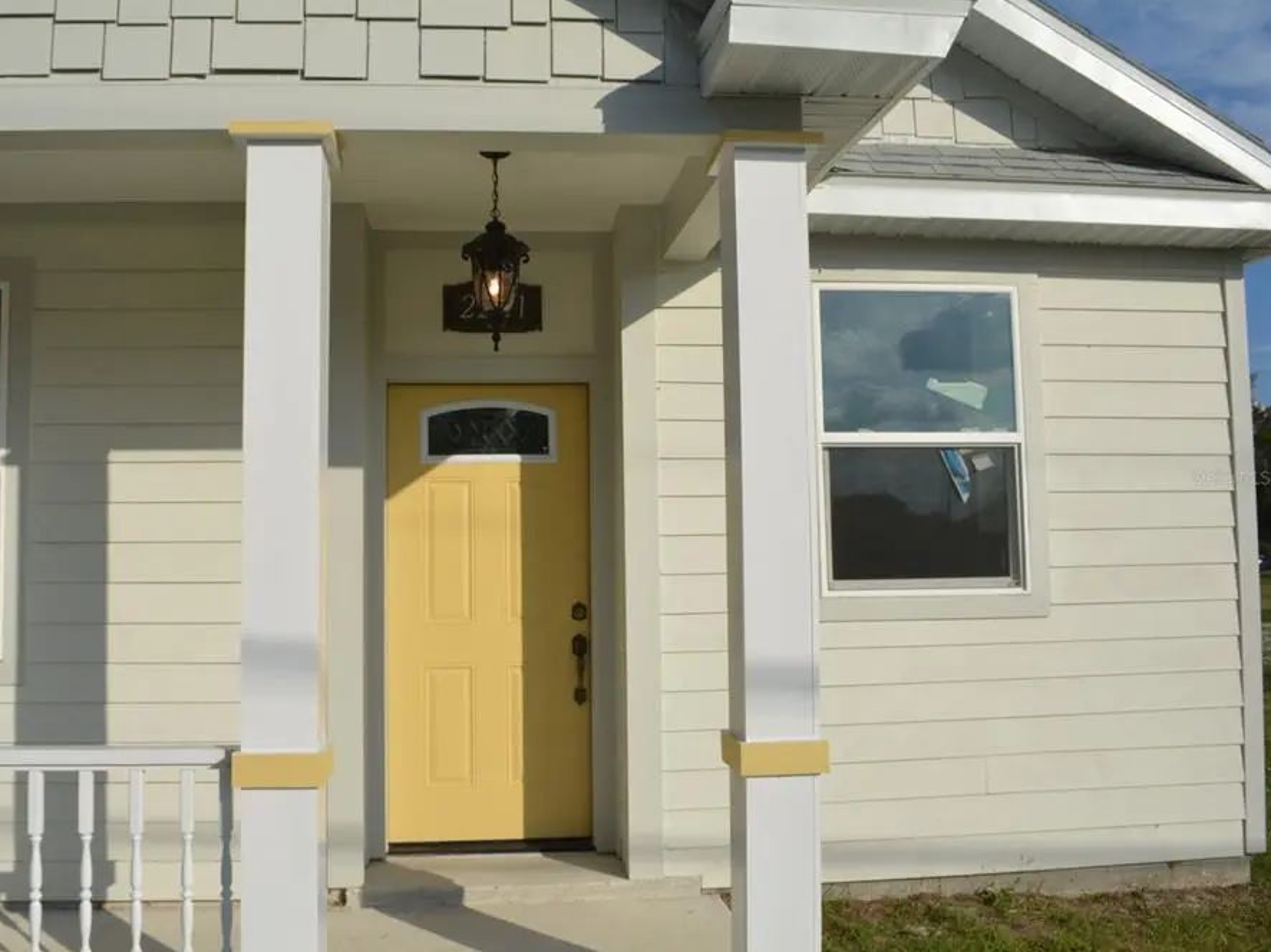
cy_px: 477
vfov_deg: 46.8
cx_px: 539
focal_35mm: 30
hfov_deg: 59.7
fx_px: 1101
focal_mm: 18
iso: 100
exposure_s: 1/320
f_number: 9
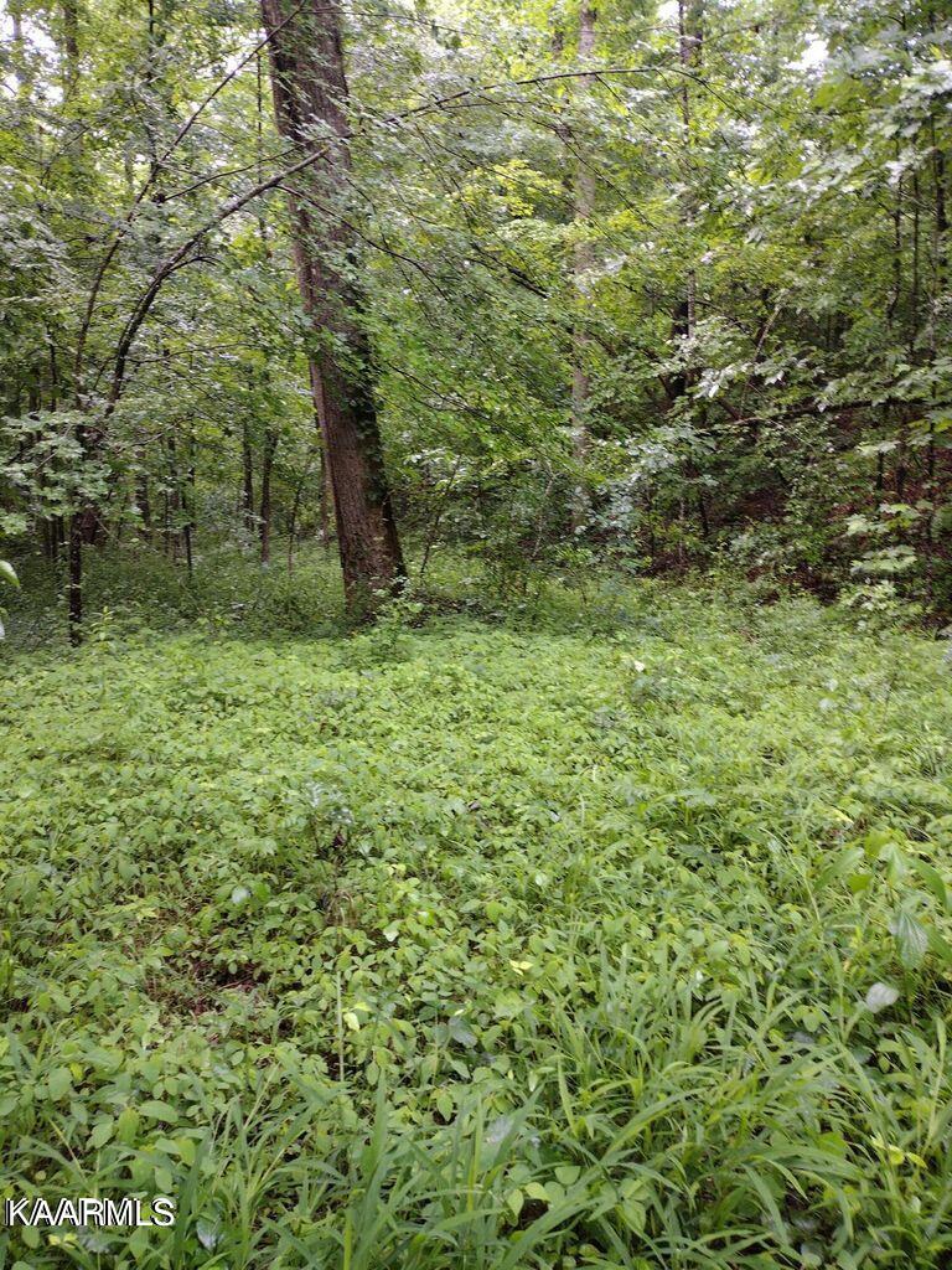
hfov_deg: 51.4
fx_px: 990
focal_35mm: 27
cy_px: 635
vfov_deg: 65.3
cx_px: 476
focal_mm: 4.71
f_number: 1.7
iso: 173
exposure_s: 1/60
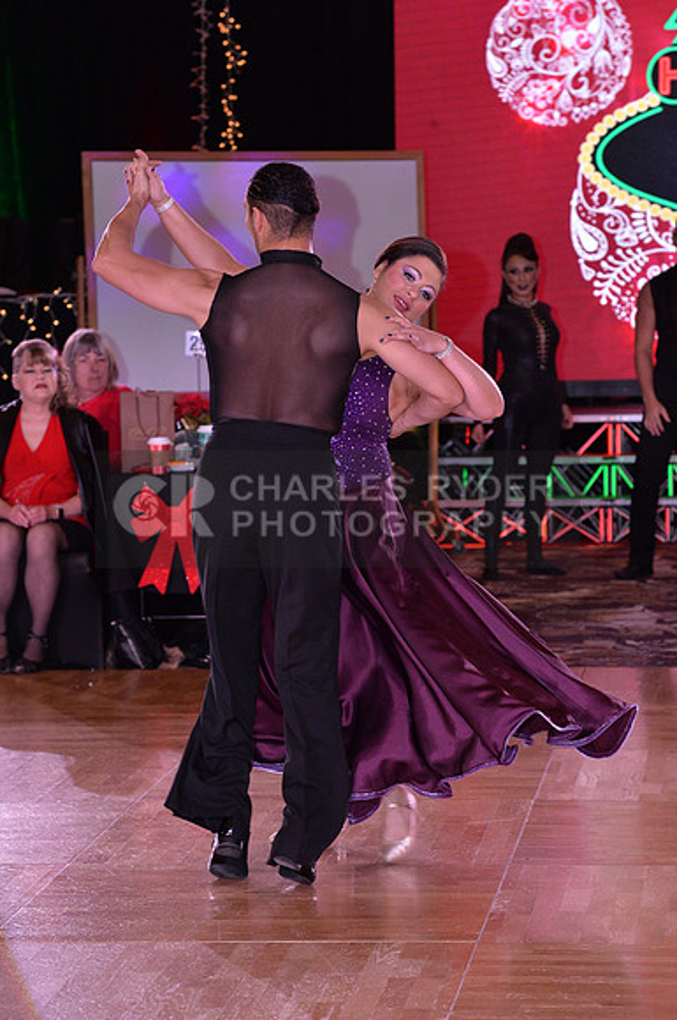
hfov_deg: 9.4
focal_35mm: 145
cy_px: 510
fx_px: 4102
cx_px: 338
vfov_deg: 14.2
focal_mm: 145
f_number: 7.1
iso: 2000
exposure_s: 1/250
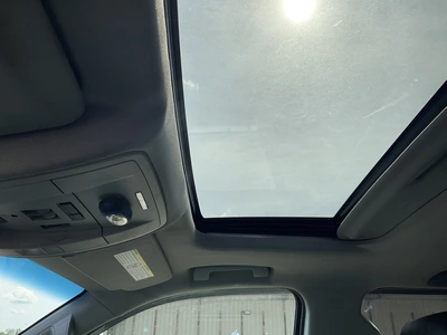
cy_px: 168
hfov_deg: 61.7
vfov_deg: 48.2
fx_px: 374
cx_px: 224
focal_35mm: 29
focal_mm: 3
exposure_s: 1/1076
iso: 25
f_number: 1.8
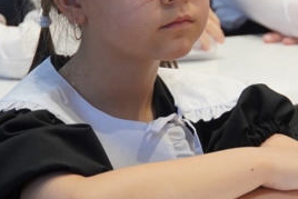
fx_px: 2708
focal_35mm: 327
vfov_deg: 4.2
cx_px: 198
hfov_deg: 6.3
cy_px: 60
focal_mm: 78
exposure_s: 1/160
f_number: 5.6
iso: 800
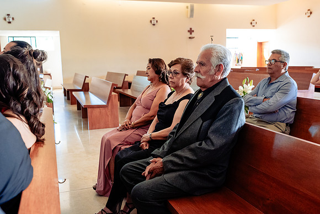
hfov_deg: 52.6
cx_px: 160
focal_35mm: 36
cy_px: 107
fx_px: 324
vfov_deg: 36.5
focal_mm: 35
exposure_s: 1/160
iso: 2500
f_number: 4.5
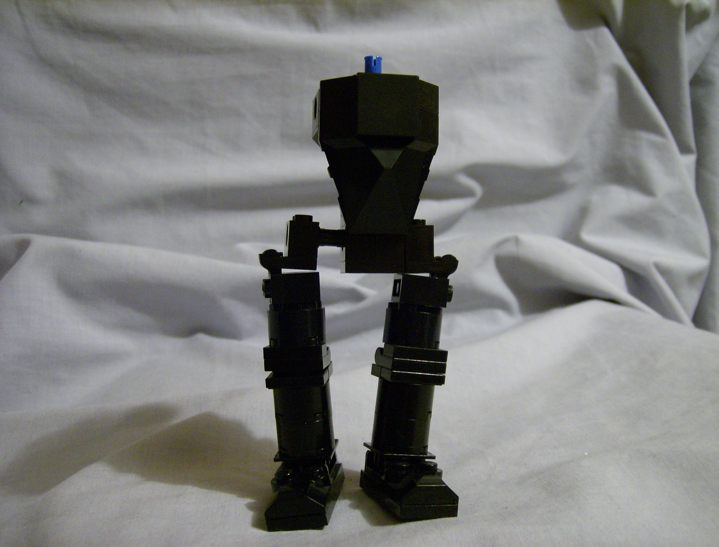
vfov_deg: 40.0
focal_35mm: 36
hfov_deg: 51.1
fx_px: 751
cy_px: 274
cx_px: 360
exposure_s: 1/8.8
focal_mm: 6
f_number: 2.8
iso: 200
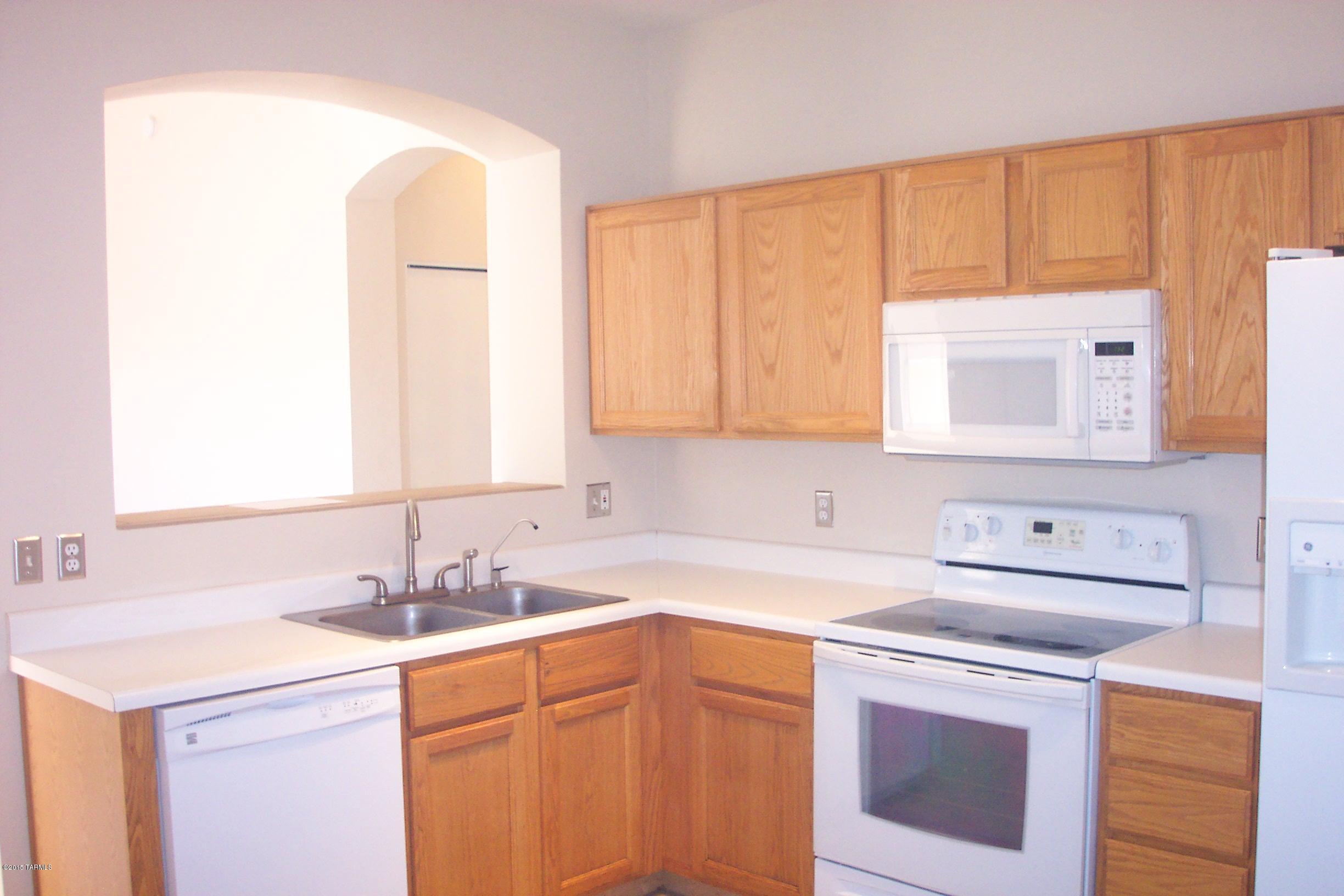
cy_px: 448
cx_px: 672
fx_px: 1307
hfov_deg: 54.4
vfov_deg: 37.9
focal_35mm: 35
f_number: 2.8
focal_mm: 7.5
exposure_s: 1/45
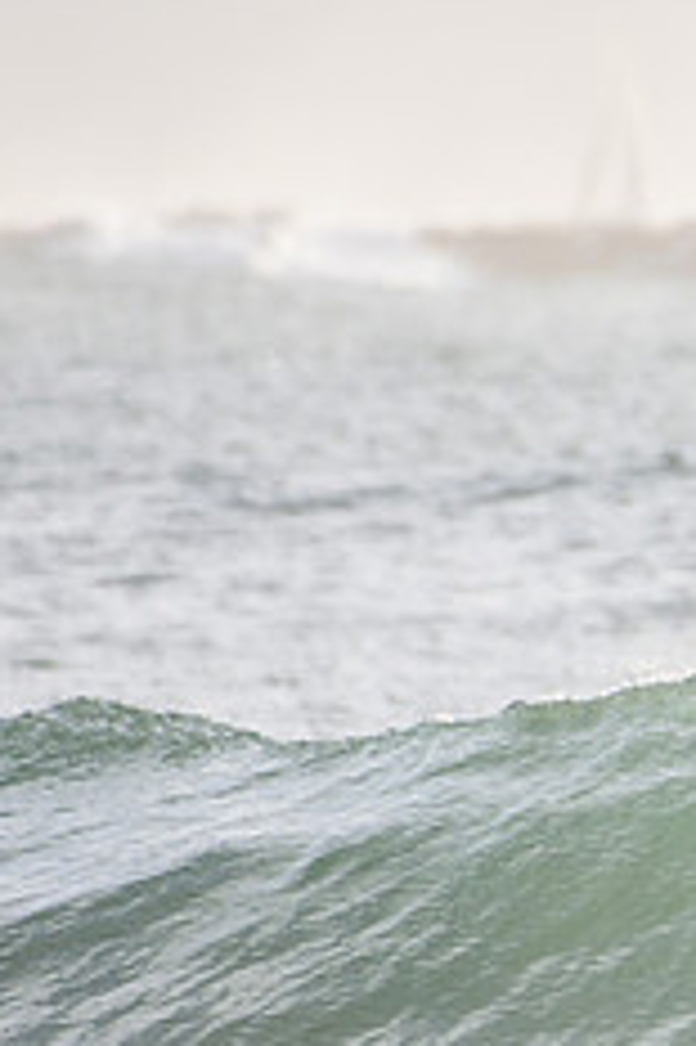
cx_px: 1253
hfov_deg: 0.7
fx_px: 54277
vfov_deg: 1.1
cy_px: 738
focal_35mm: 1869
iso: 400
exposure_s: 1/2000
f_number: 5.6
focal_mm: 500
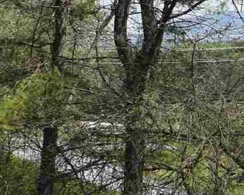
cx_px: 479
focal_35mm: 253
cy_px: 167
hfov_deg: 7.4
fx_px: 1824
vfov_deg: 6.1
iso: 110
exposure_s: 1/250
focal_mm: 23
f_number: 8
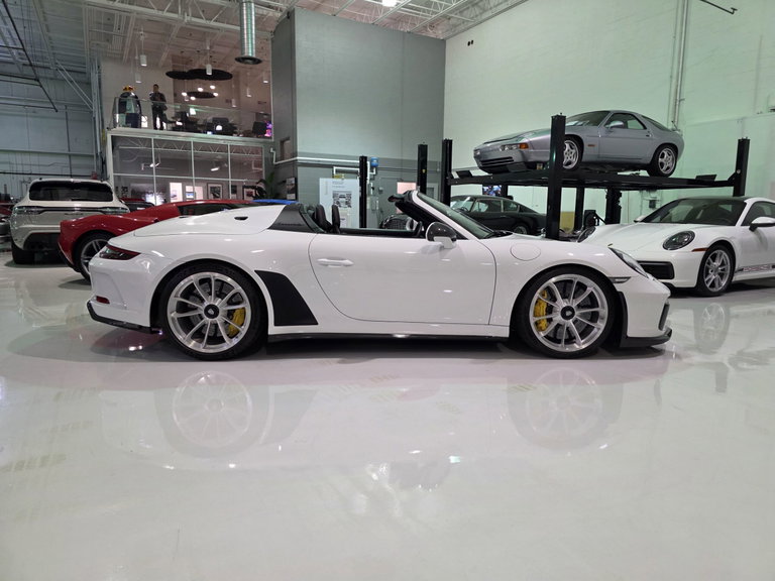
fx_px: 515
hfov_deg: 73.9
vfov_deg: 58.9
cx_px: 388
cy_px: 290
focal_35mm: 23
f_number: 1.7
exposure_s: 1/120
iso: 400
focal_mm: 6.3
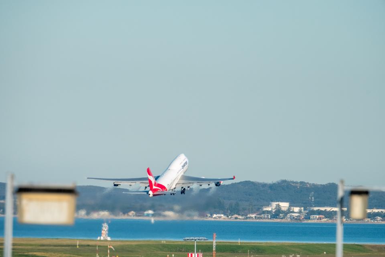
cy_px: 128
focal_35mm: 602
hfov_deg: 3.4
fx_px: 6438
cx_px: 192
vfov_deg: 2.3
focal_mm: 400
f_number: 9
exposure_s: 1/1100
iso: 400
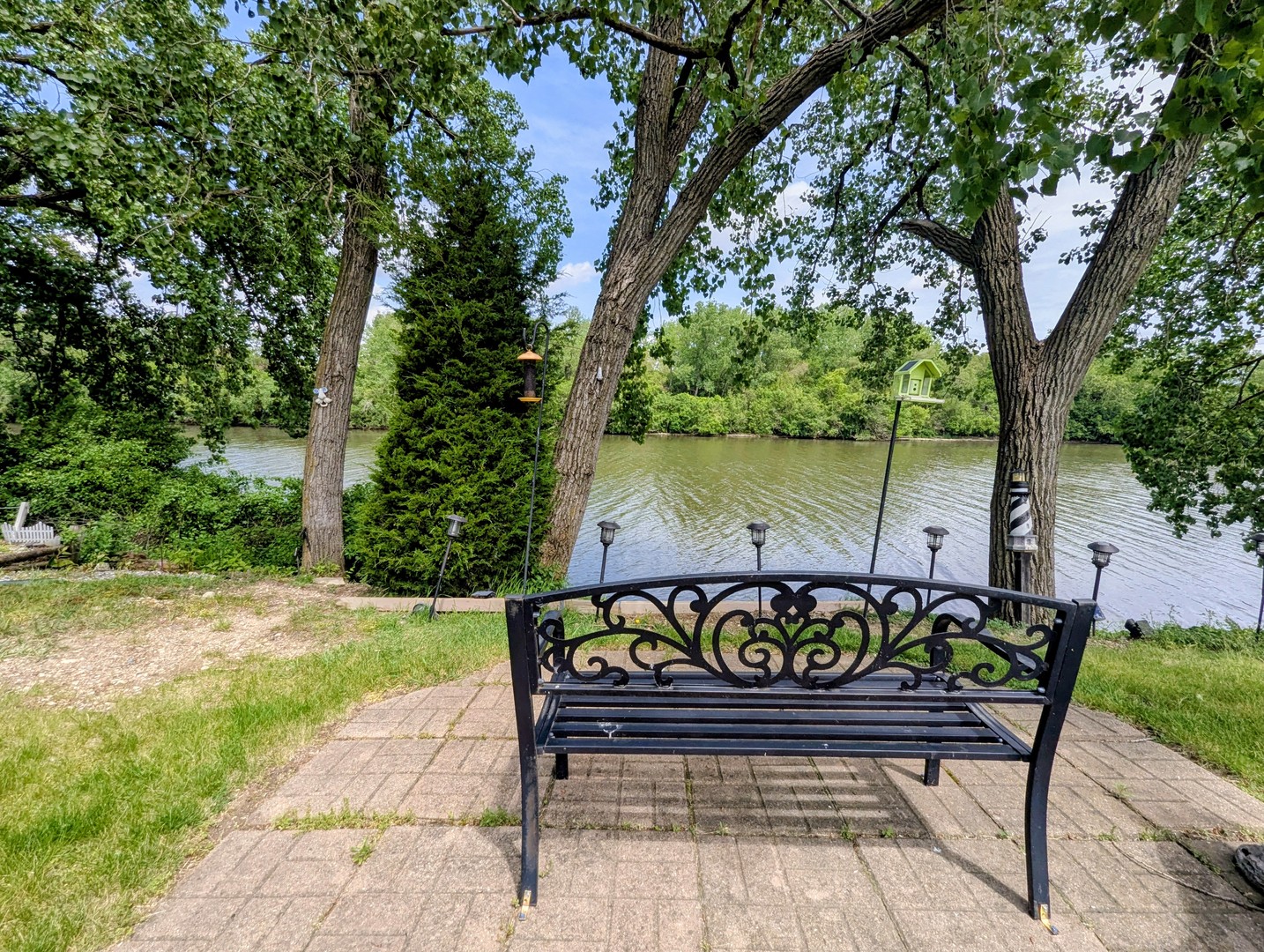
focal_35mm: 13
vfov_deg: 90.1
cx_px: 632
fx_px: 475
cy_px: 476
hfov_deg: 106.1
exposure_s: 1/1122
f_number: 2.2
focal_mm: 1.95
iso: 42
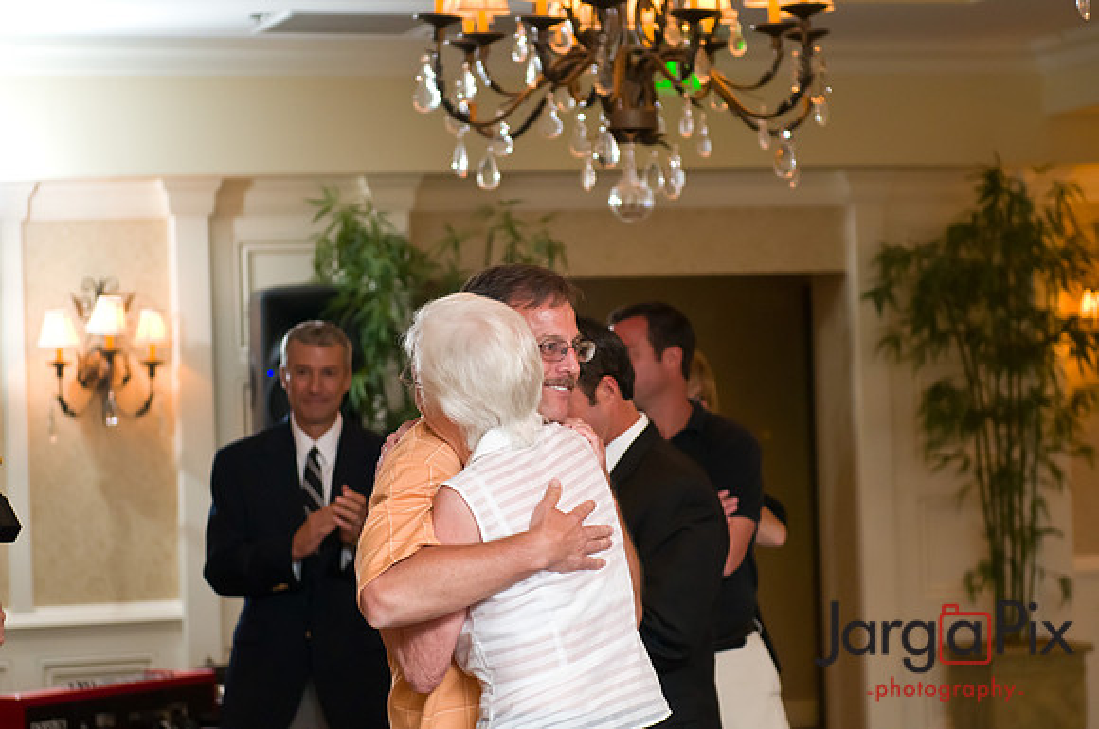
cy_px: 364
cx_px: 550
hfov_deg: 19.5
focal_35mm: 105
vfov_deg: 13.0
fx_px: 3201
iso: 1250
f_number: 3.2
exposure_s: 1/160
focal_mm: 70
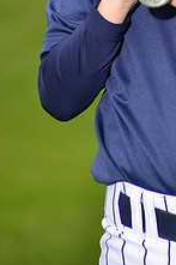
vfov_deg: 3.9
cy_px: -61
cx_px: 216
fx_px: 3863
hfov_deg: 2.6
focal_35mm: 526
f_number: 6.3
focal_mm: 200
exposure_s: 1/200
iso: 200
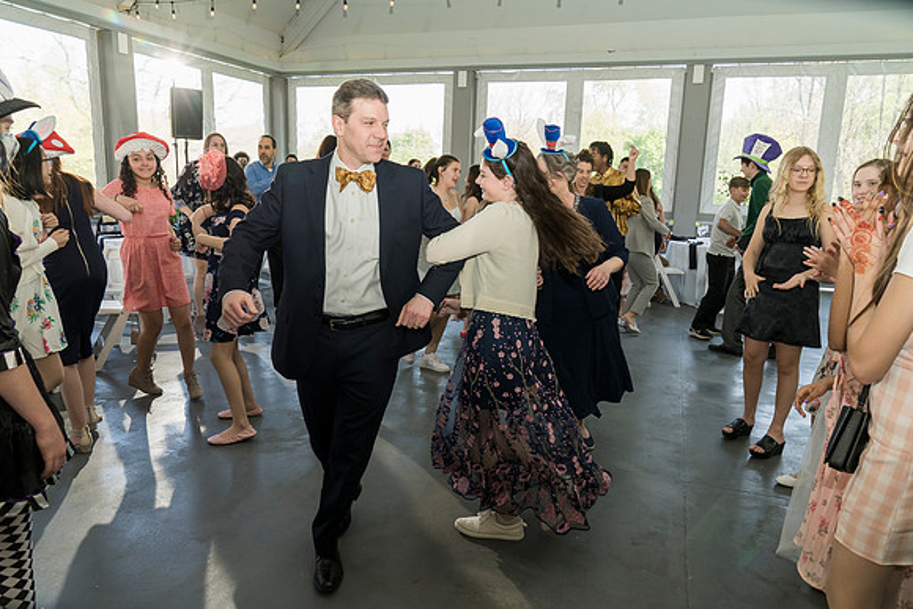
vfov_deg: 53.2
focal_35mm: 24
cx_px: 456
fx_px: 609
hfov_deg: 73.7
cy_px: 304
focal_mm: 24
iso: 1250
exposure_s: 1/200
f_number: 6.3
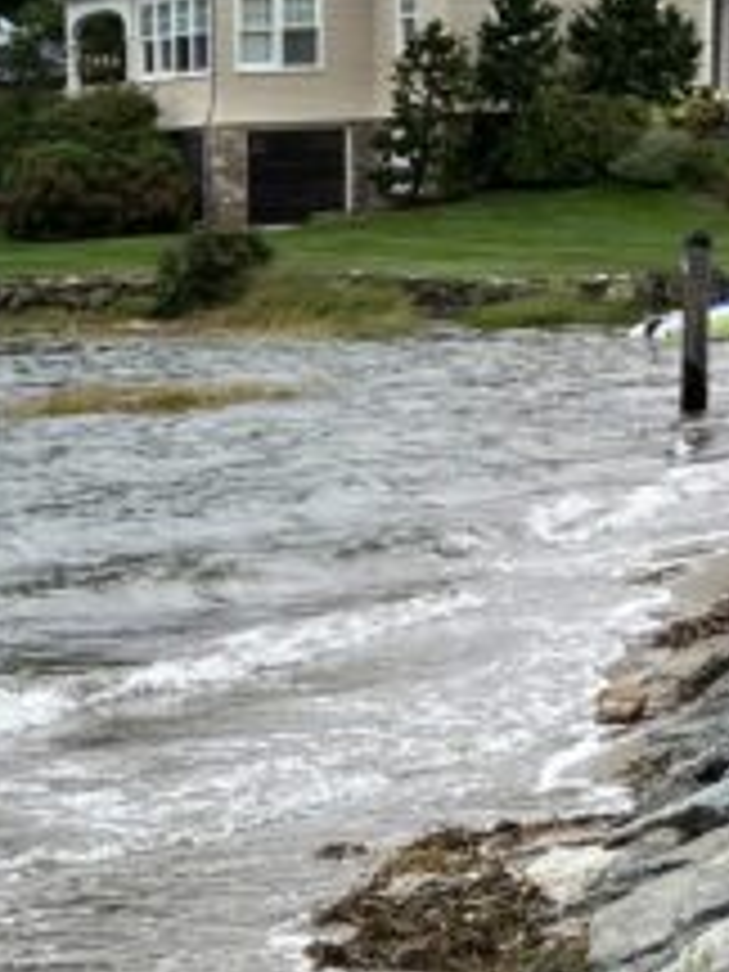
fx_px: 3735
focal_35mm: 133
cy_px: 1598
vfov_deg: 13.7
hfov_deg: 11.0
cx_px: -130
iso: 32
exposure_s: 1/738
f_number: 1.8
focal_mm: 3.99
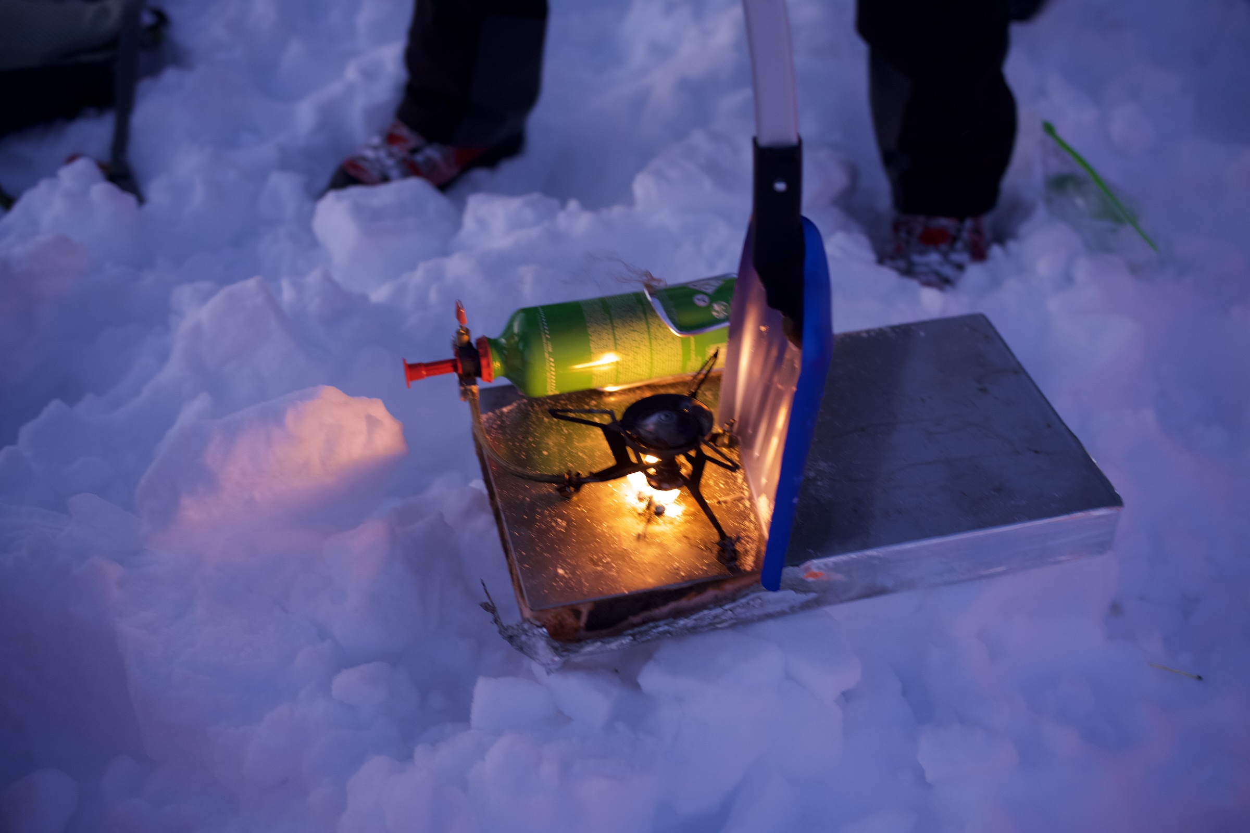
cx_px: 625
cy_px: 416
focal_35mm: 50
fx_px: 1736
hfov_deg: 39.6
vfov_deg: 27.0
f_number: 2
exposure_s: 1/160
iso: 1000
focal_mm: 50
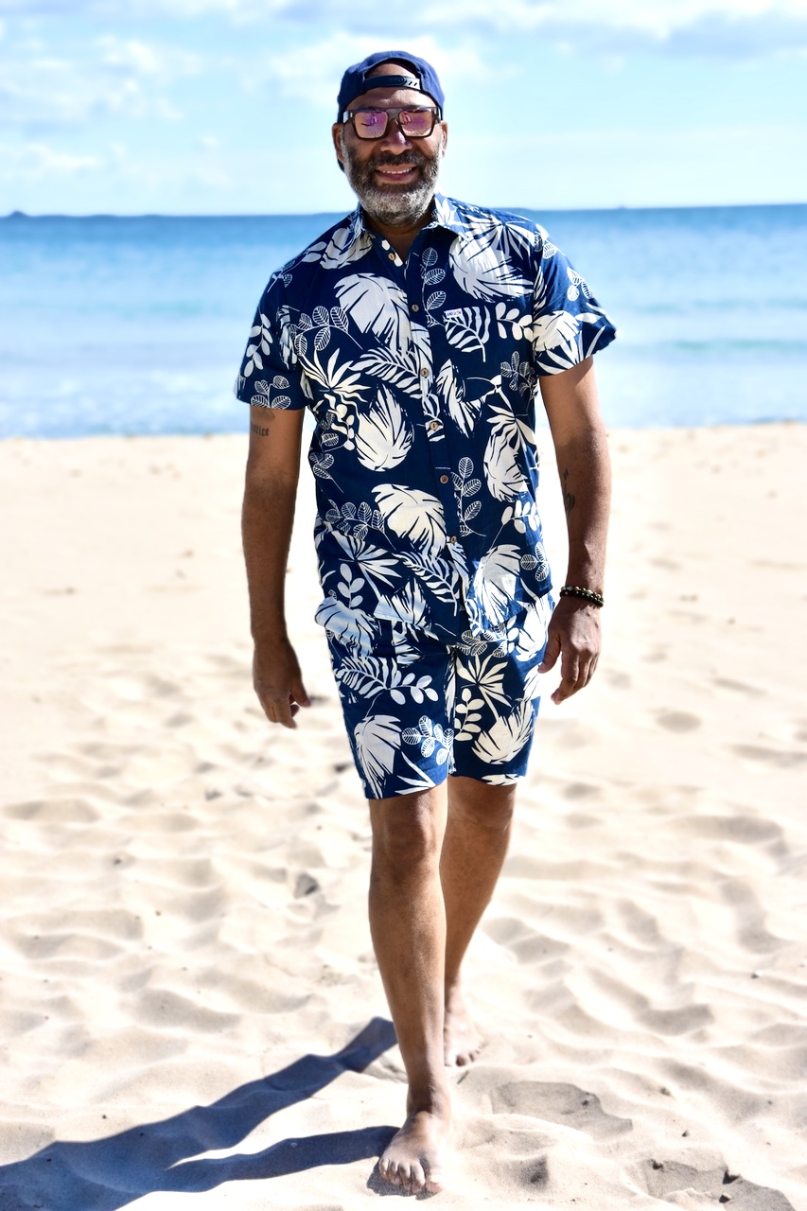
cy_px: 606
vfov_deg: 29.9
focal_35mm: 68
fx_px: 2270
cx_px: 404
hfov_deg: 20.2
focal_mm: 45
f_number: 8
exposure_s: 1/500
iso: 160
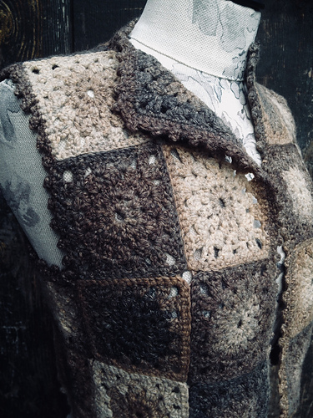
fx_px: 422
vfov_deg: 52.6
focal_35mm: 35
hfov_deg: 40.7
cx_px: 156
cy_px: 209
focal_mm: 4.28
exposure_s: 1/120
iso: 50
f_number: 2.4
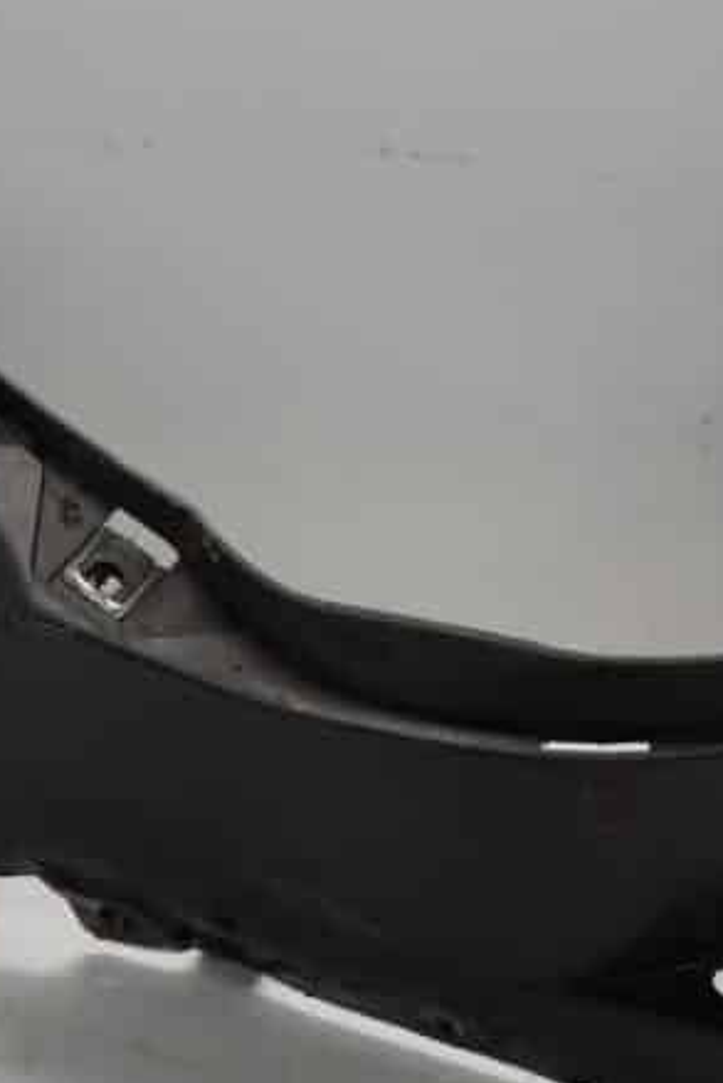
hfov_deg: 21.6
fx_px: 1896
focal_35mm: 63
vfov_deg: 31.9
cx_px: 281
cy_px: 537
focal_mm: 18
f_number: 4
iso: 125
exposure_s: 1/60
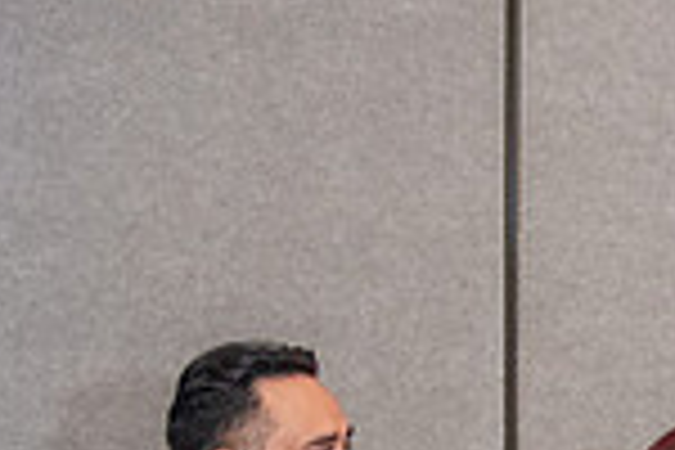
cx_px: 1017
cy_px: 754
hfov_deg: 7.5
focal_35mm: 270
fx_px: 5062
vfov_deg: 5.0
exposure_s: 1/250
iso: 3200
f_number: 2.8
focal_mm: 70
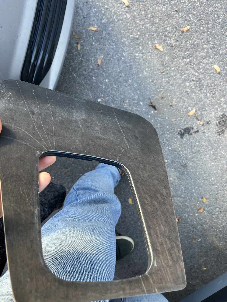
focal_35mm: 26
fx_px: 227
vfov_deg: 67.3
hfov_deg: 53.1
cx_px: 114
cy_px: 151
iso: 80
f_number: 1.6
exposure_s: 1/121
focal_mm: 5.1
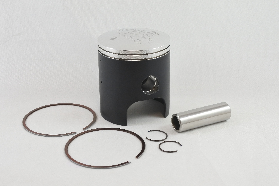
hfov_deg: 44.5
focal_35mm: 44
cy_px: 93
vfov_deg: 30.5
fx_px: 341
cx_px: 140
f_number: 4.5
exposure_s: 1/160
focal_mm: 16.5
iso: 400
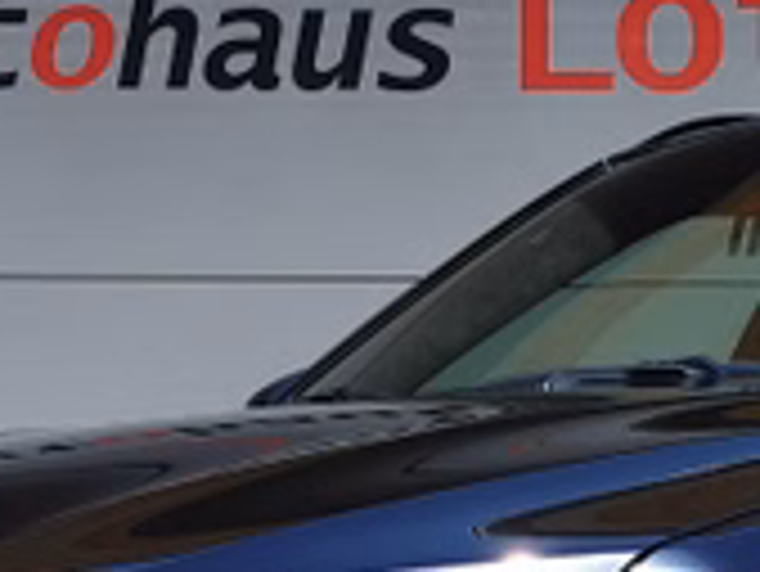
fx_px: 3120
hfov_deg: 13.6
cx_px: 832
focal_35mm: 142
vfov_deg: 10.1
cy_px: 905
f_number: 1.8
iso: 50
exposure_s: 1/1698
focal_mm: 5.58
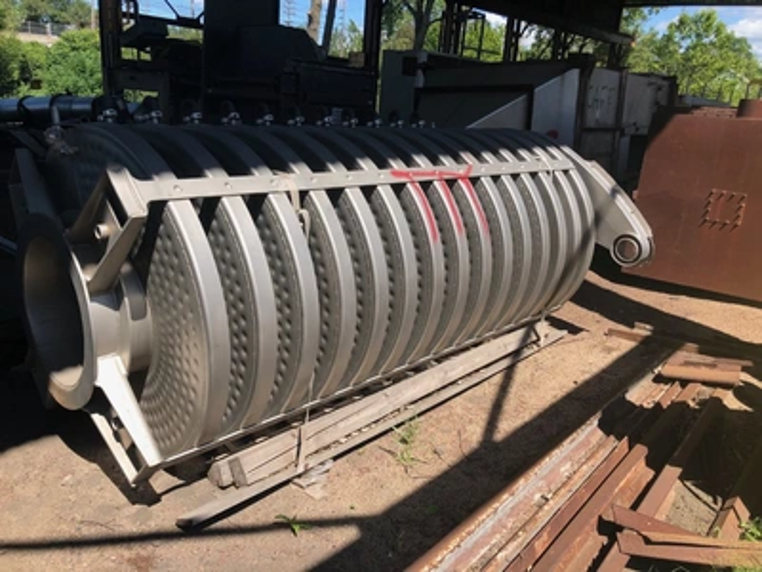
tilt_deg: -16.8
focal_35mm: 28
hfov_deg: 63.4
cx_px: 381
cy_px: 286
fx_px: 616
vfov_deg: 49.7
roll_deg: -3.5
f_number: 1.8
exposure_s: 1/1066
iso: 20
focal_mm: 3.99
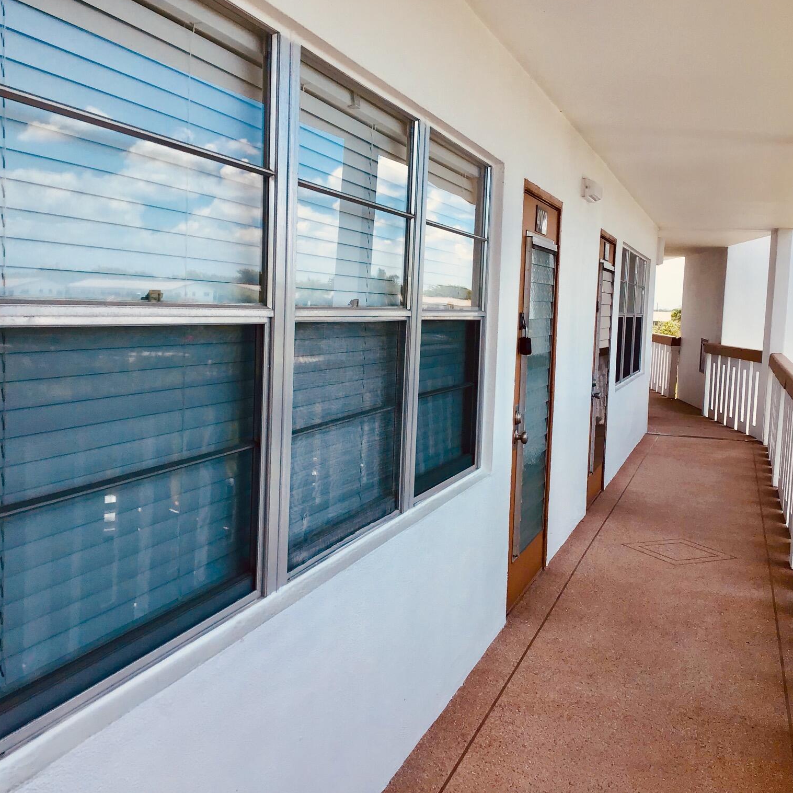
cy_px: 397
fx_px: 959
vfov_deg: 44.9
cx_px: 470
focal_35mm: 37
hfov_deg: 44.7
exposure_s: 1/641
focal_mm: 3.3
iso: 25
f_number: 2.4
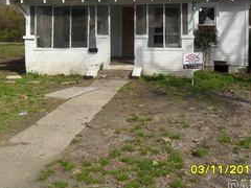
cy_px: 43
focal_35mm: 45
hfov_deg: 42.1
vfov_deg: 31.5
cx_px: 123
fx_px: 326
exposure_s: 1/750
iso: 100
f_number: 3.5
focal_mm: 4.9
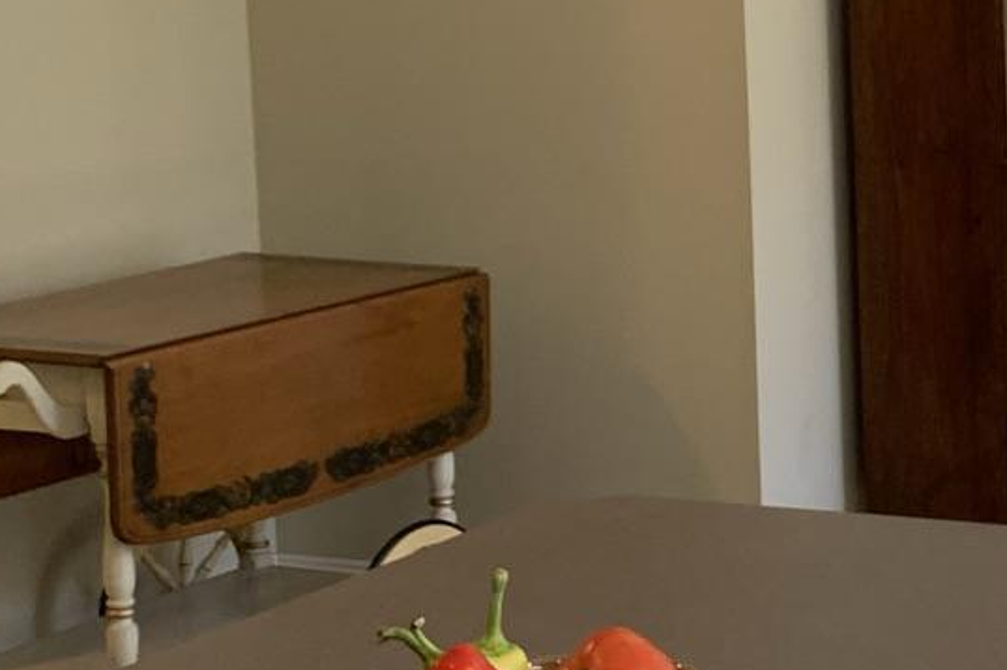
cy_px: 129
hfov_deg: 18.1
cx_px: 1413
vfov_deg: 13.2
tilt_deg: -6.6
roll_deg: +1.1
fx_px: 2879
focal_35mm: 103
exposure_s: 1/60
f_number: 1.8
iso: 100
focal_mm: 4.25
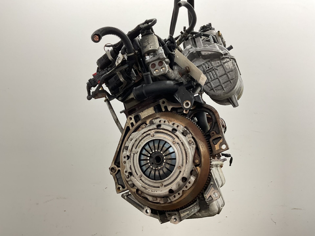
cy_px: 118
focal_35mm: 29
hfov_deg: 61.7
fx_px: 264
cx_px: 158
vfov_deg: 48.2
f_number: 1.8
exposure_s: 1/50
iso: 50
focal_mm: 3
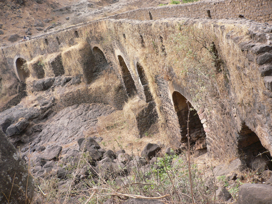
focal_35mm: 35
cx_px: 136
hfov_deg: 52.6
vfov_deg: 40.7
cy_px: 102
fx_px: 275
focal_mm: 5.8
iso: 80
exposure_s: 1/125
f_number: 2.8
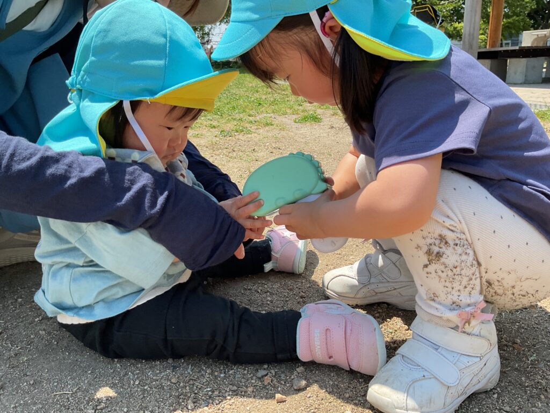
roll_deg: +1.8
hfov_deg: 61.7
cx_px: 275
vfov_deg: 48.2
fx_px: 461
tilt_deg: -17.5
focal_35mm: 29
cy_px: 206
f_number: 1.8
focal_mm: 3
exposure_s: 1/898
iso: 16
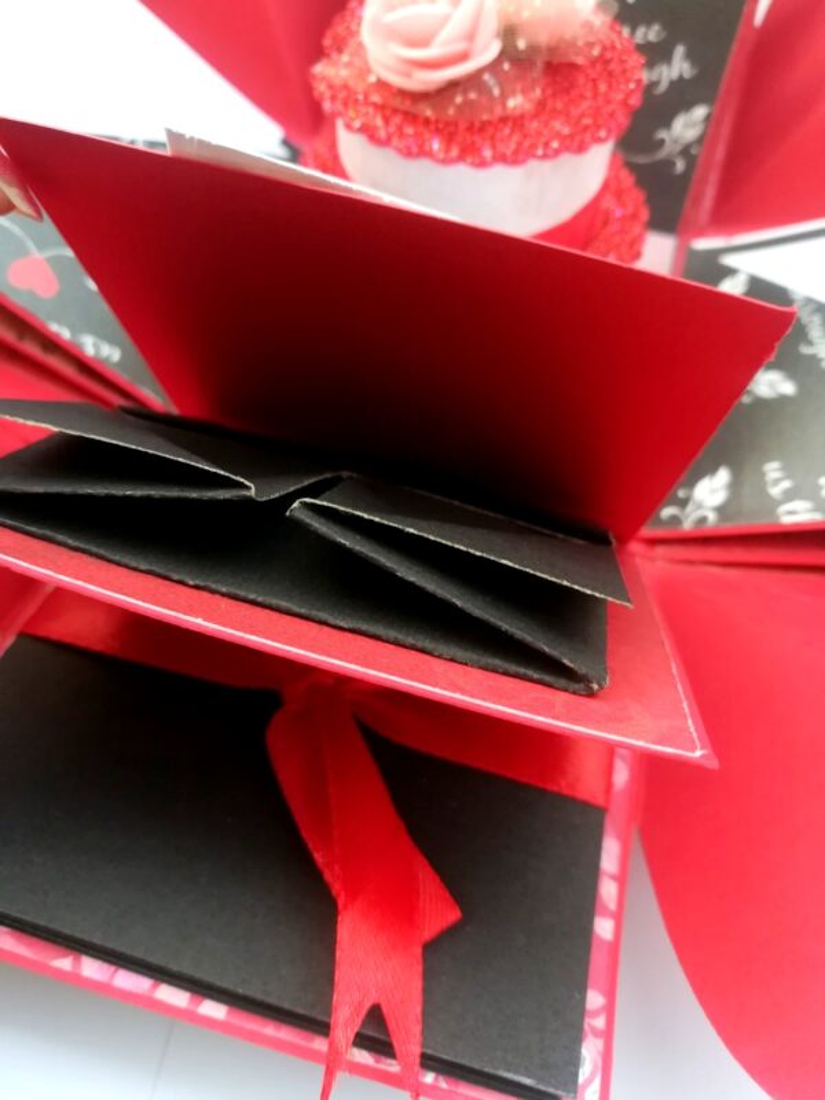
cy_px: 550
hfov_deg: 53.1
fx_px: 826
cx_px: 412
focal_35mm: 26
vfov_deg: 67.3
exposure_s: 1/33.3
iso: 100
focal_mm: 3.83
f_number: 2.2
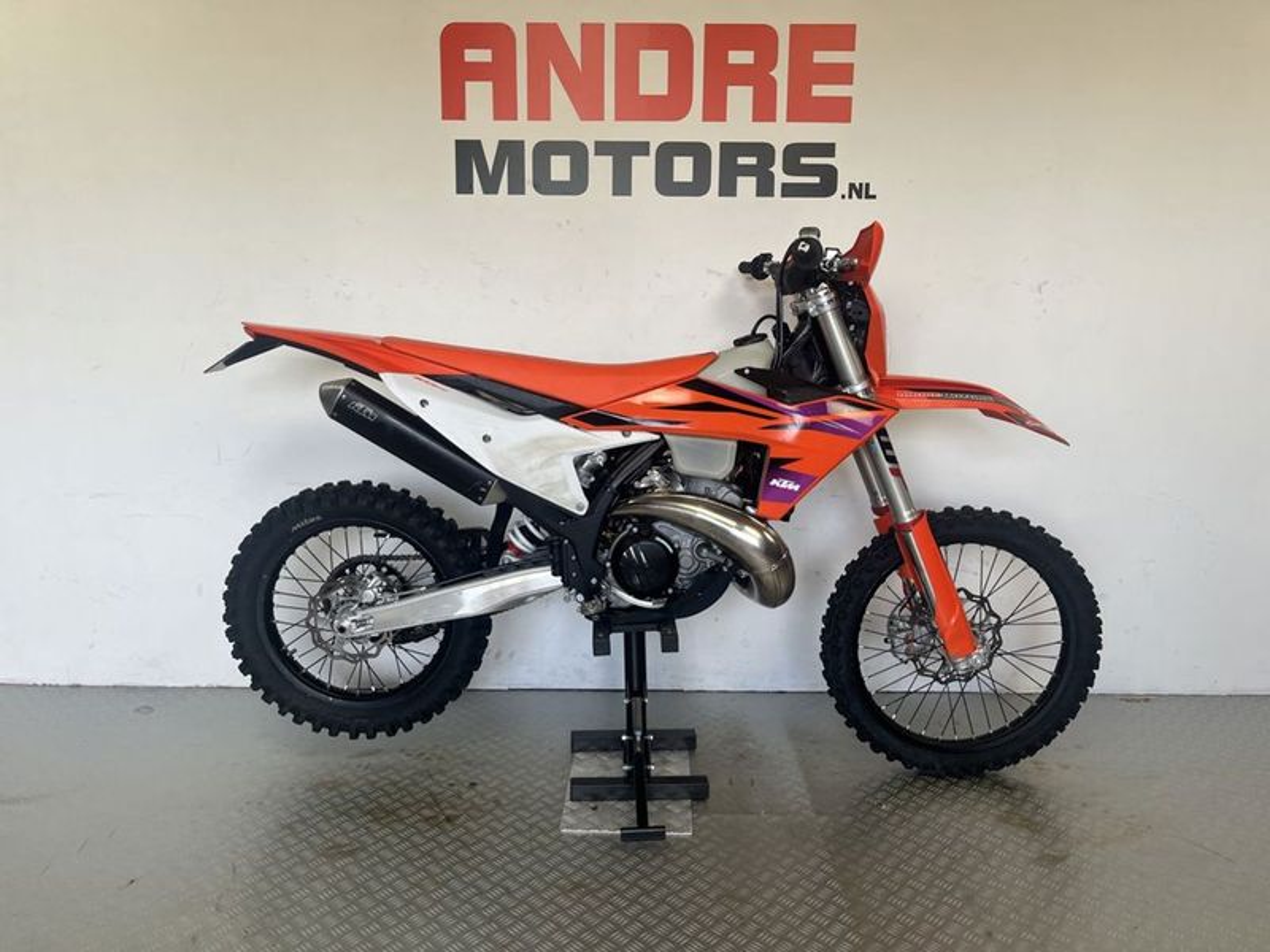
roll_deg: -1.1
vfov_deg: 53.1
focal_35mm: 26
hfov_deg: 67.3
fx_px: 954
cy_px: 476
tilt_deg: -11.0
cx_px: 635
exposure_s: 1/100
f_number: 1.6
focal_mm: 5.1
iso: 80
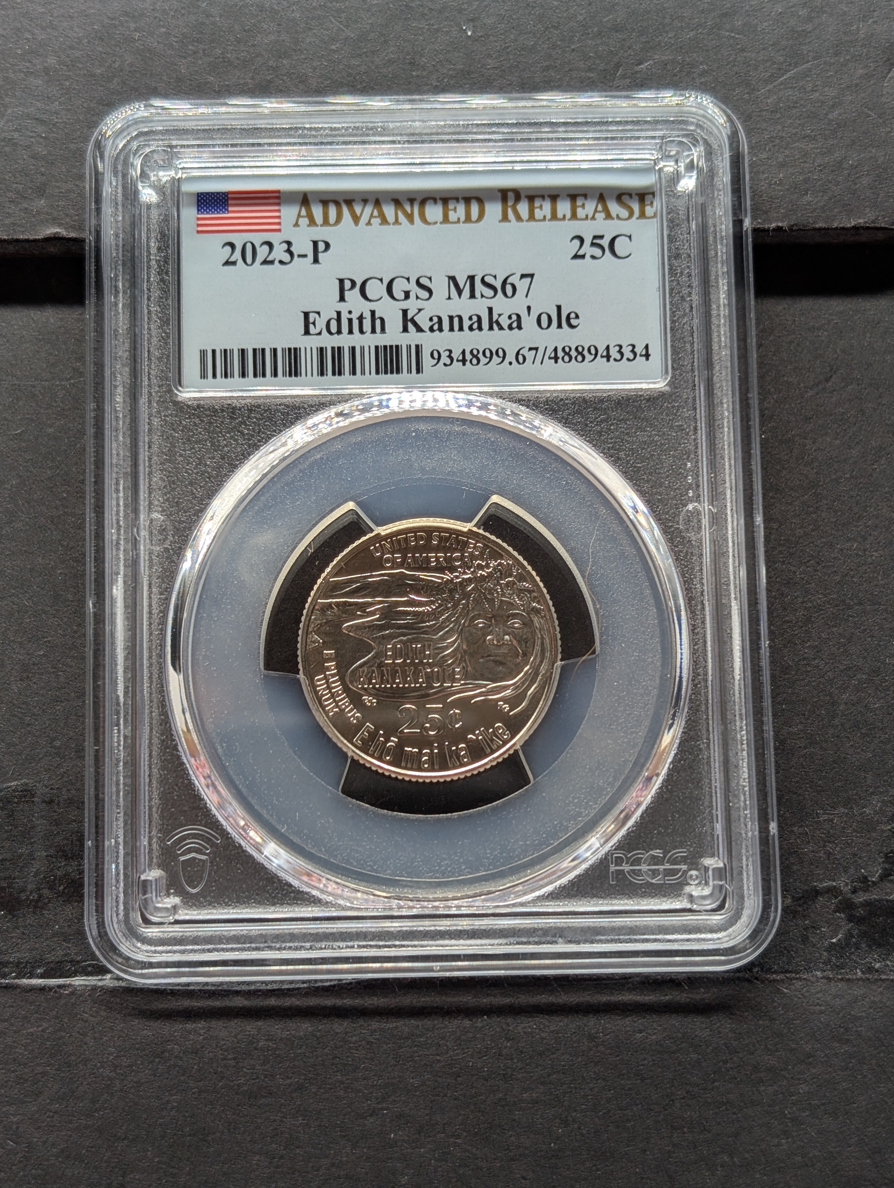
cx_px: 447
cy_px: 594
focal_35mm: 49
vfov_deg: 38.9
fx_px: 1683
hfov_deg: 29.7
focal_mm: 6.9
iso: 20
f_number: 1.68
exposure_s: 1/35
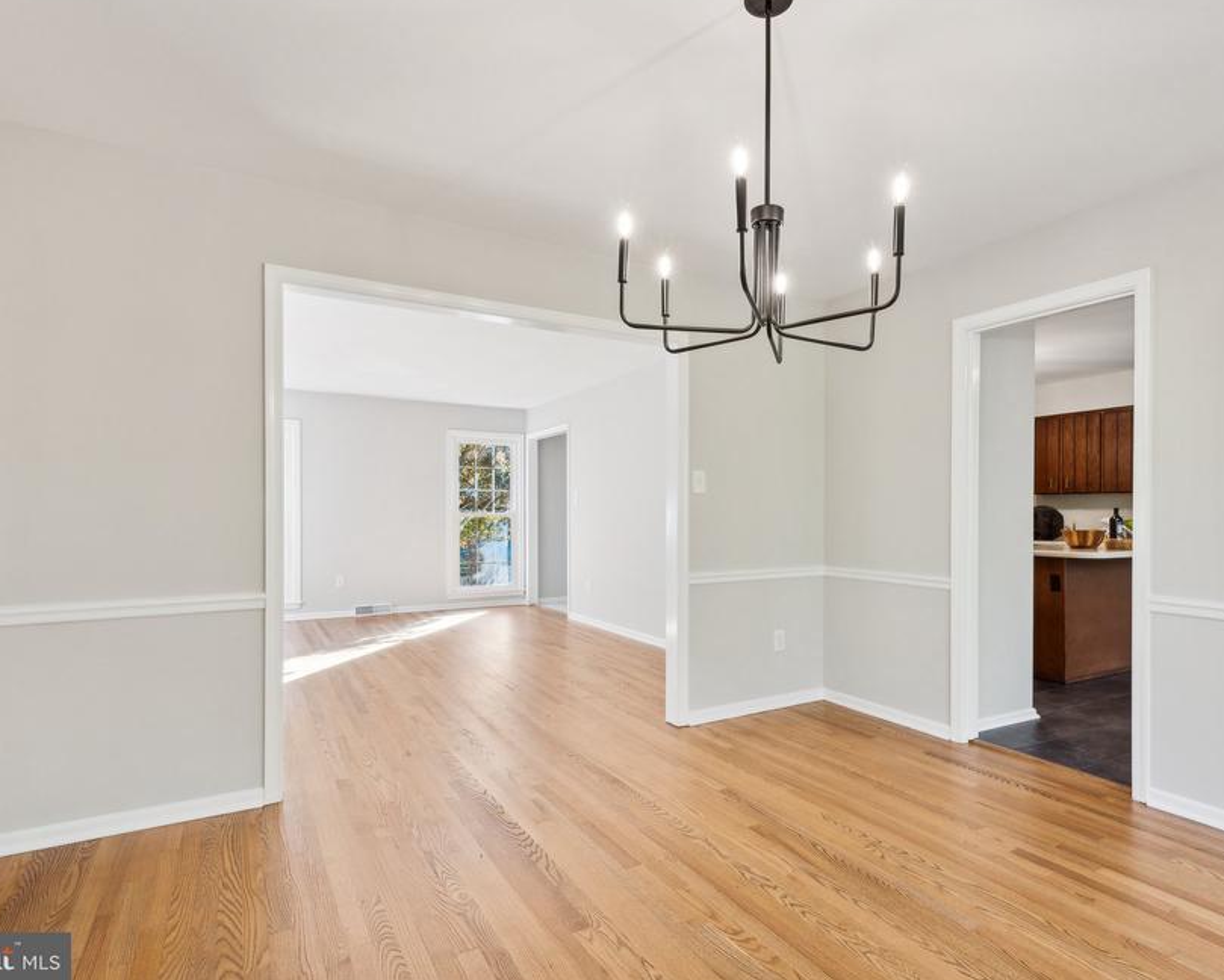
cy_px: 471
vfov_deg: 70.9
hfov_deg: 83.0
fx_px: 689
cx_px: 678
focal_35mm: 19
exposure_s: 1/15
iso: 200
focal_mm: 16
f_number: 8
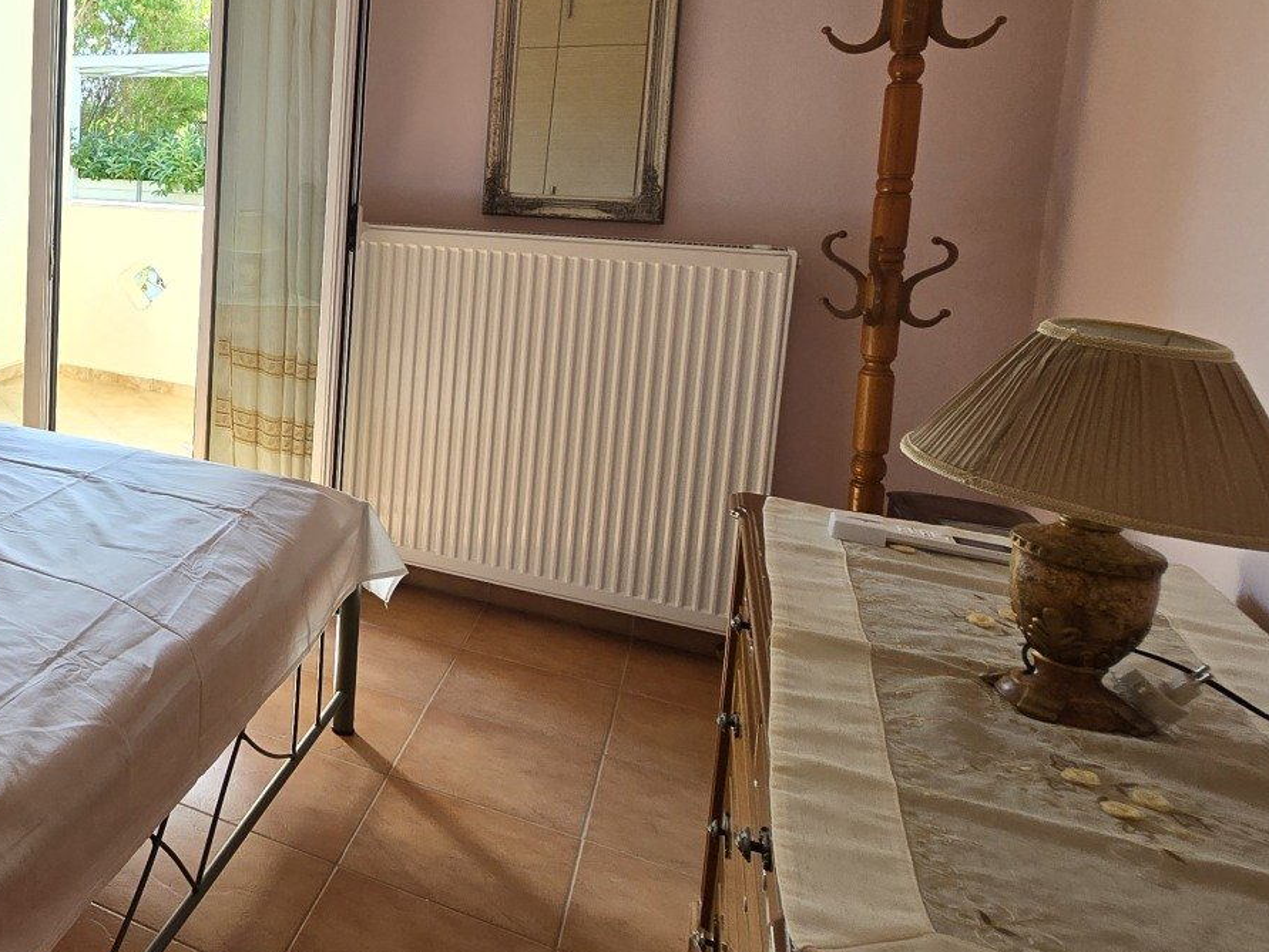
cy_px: 256
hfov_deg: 49.6
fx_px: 1027
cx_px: -41
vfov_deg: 48.2
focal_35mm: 28
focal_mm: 2.2
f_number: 2.2
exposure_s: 1/120
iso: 50
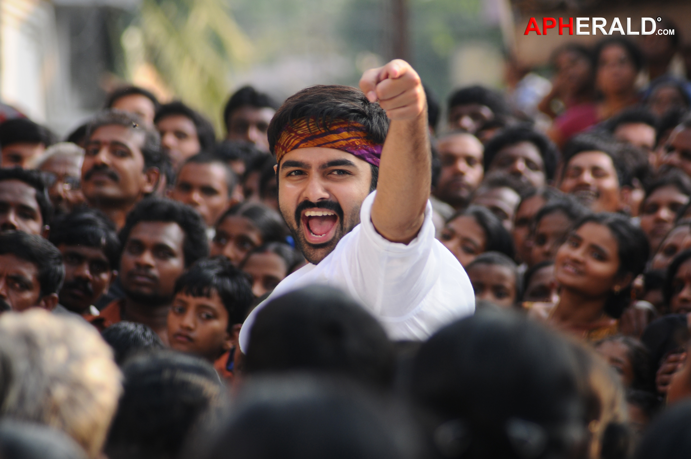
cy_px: 230
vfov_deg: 5.1
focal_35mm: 270
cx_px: 346
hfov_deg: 7.6
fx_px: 5176
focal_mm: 180
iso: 200
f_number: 4.5
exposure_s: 1/250
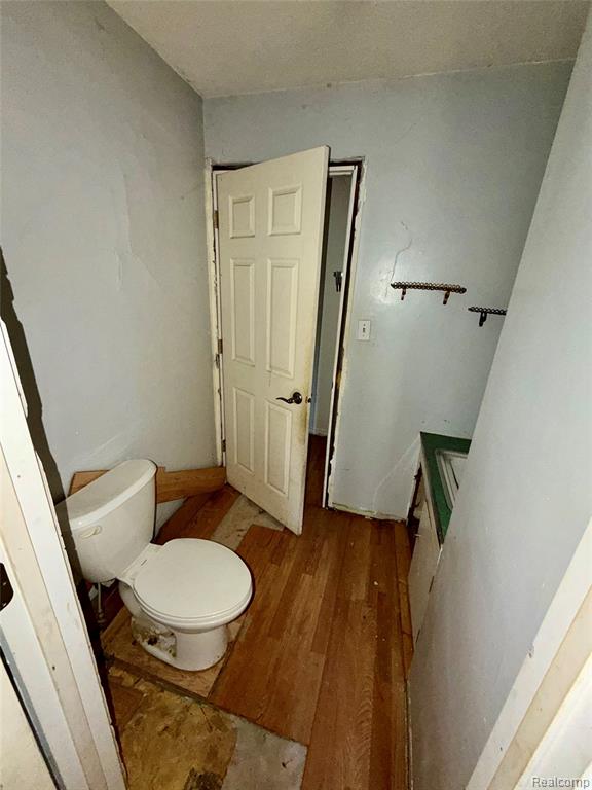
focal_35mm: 14
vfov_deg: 102.1
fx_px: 319
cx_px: 296
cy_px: 395
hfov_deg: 85.7
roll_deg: -2.4
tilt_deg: -20.7
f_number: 2.2
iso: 200
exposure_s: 1/40
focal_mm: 2.22
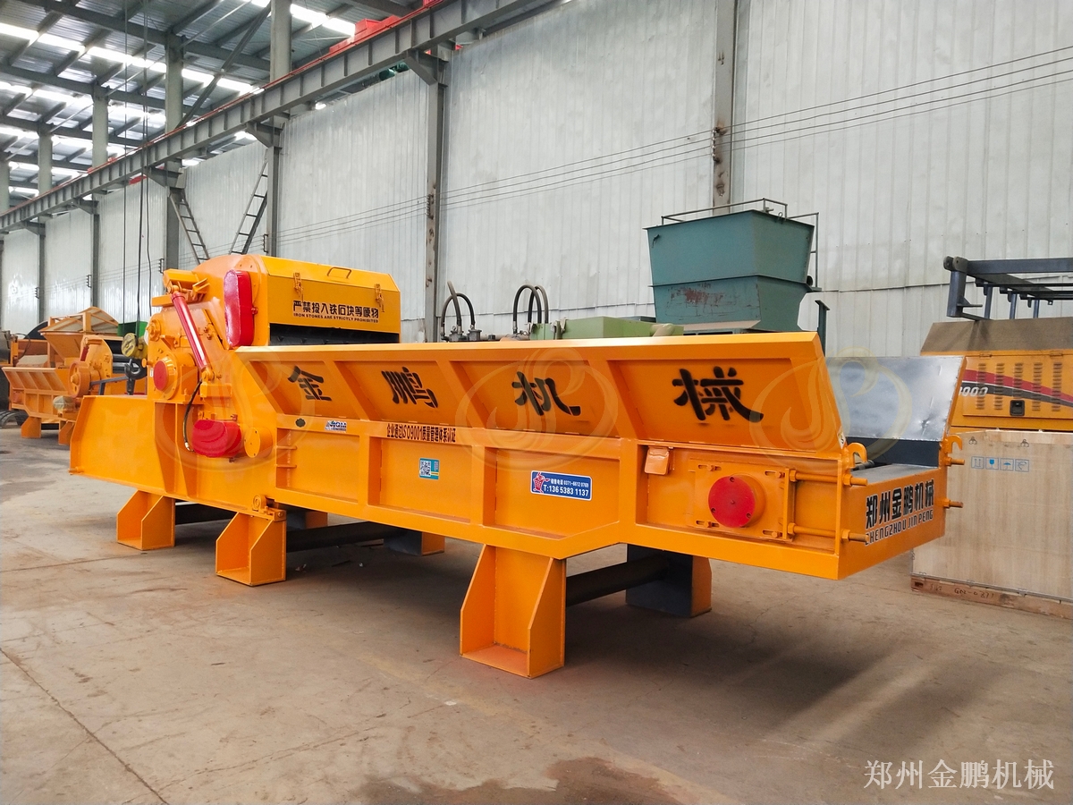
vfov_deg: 46.8
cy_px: 402
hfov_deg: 60.0
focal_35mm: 30
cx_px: 536
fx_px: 930
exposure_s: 1/33.3
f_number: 1.8
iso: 502
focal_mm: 3.95
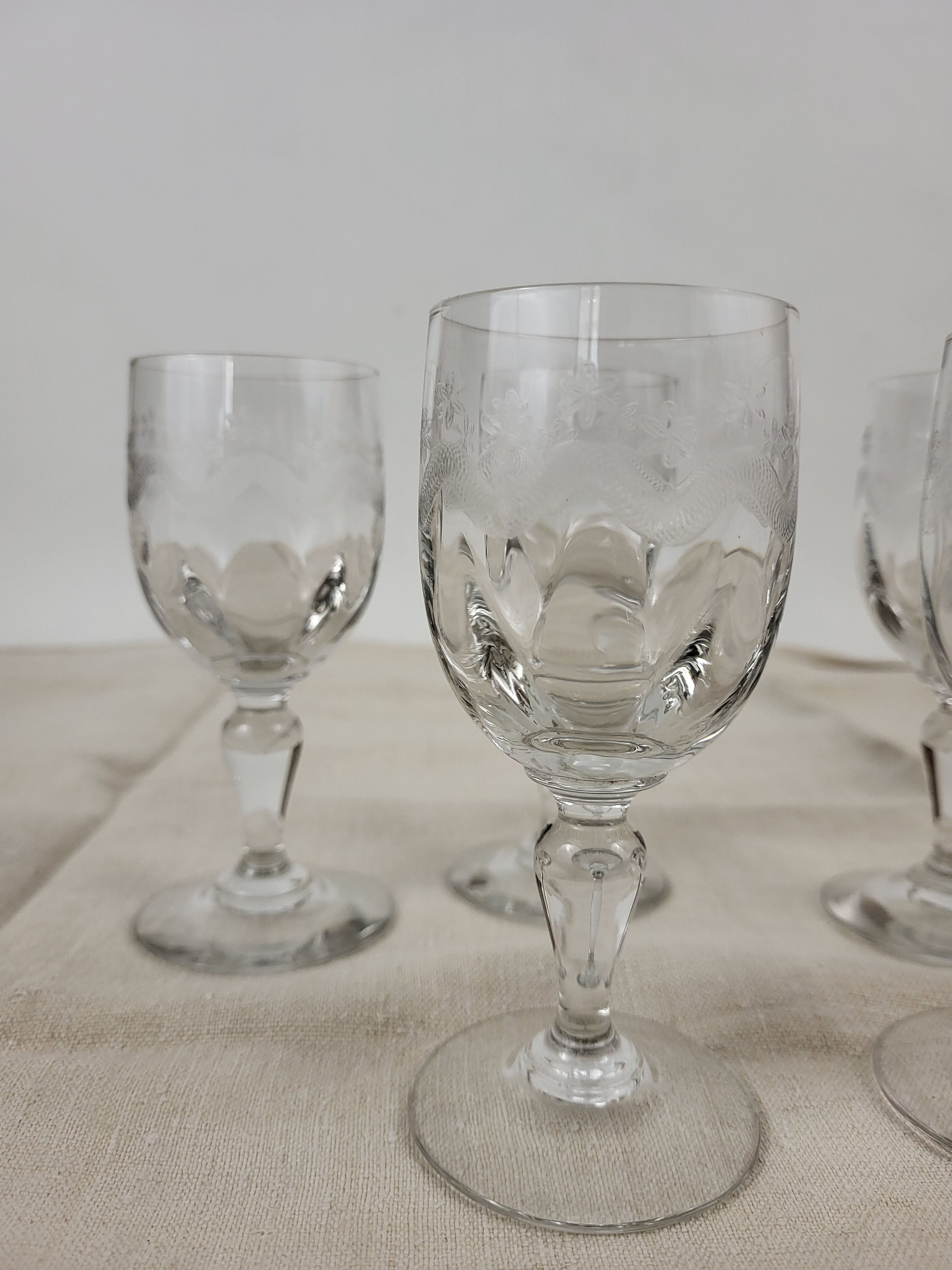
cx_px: 476
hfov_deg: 53.1
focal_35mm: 26
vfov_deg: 67.3
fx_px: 953
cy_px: 635
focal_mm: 5.4
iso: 160
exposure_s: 1/100
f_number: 1.8
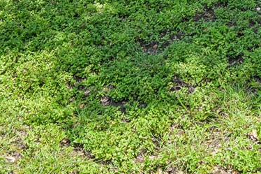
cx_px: 206
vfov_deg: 9.4
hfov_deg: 16.7
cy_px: -311
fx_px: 884
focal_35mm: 122
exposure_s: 1/180
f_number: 6.7
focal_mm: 21
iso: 100
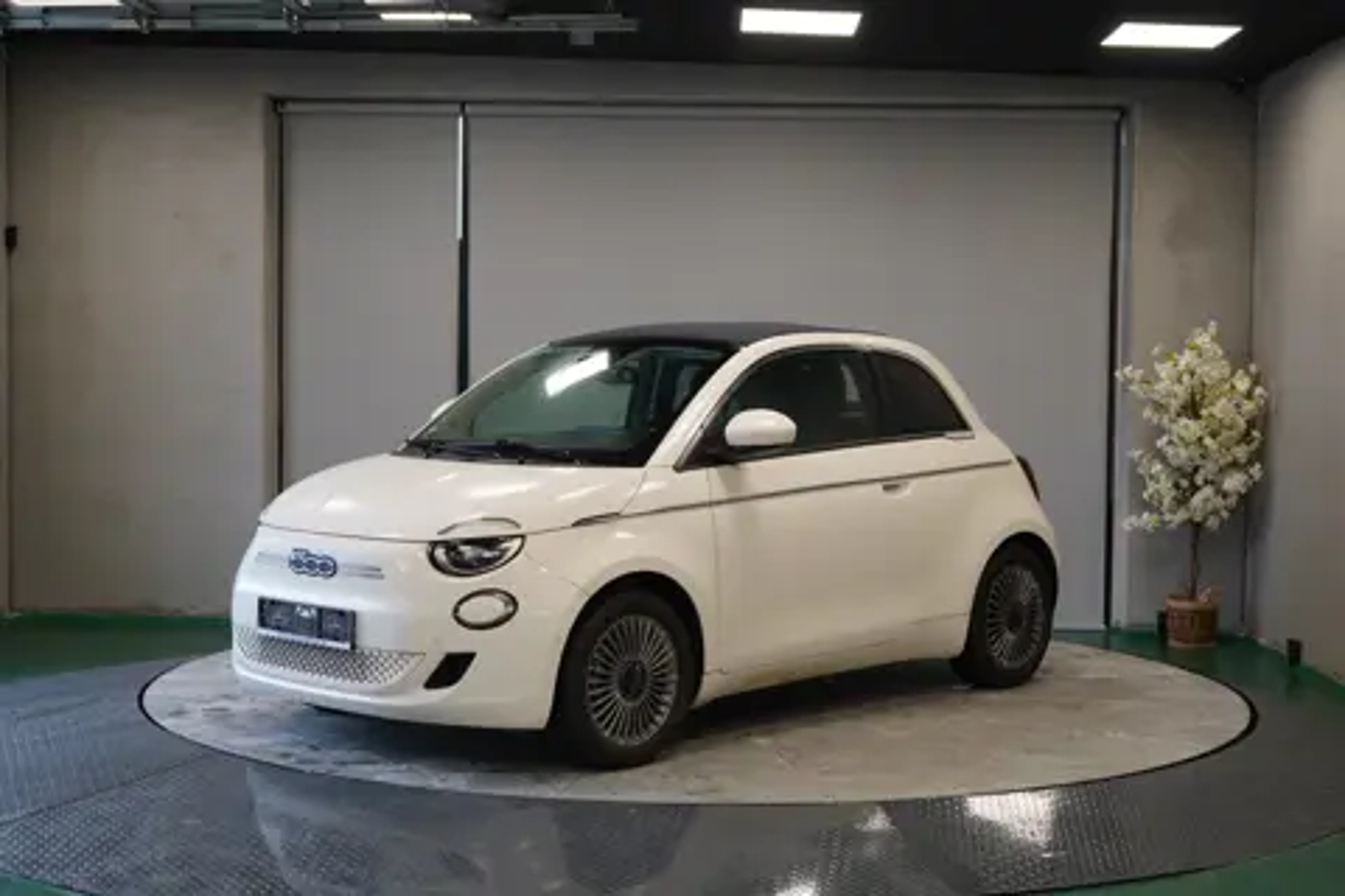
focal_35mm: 49
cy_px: 448
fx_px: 1831
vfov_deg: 27.5
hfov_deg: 40.3
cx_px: 672
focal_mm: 49
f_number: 4.5
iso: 1250
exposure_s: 1/160
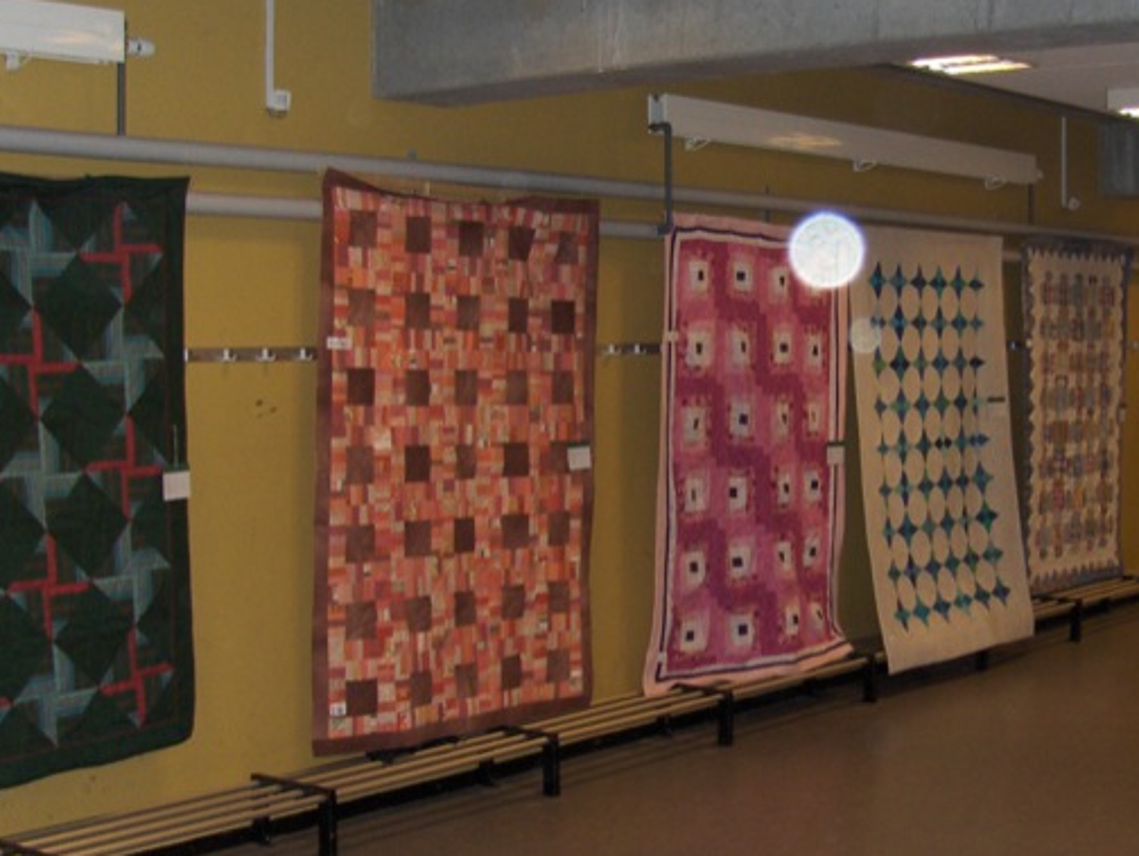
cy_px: 483
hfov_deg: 31.4
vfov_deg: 24.0
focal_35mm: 61
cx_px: 777
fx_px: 2009
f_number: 3.5
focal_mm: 6.5
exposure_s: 1/60
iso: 100
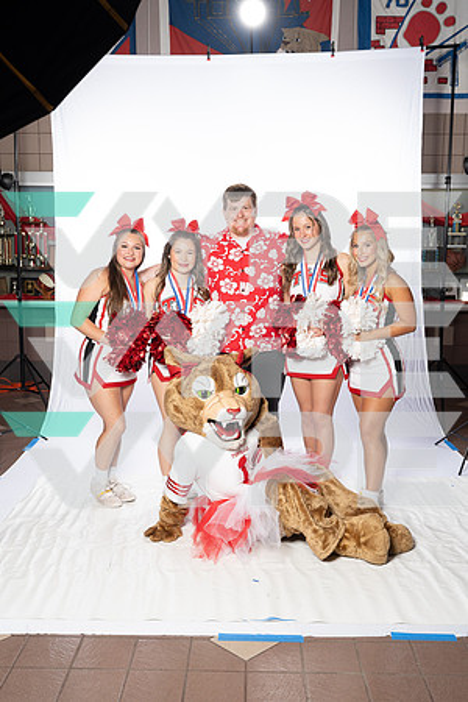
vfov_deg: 51.9
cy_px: 351
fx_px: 721
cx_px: 234
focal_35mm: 37
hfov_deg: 35.9
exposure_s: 1/250
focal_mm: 37
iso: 800
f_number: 8
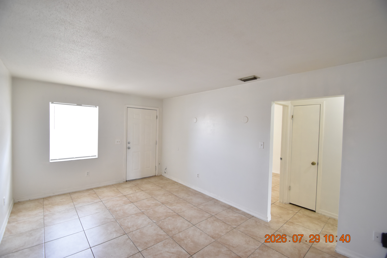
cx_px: 194
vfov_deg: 77.3
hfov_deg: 100.4
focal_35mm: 15
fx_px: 161
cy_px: 129
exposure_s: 1/90
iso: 800
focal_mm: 10
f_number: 3.5
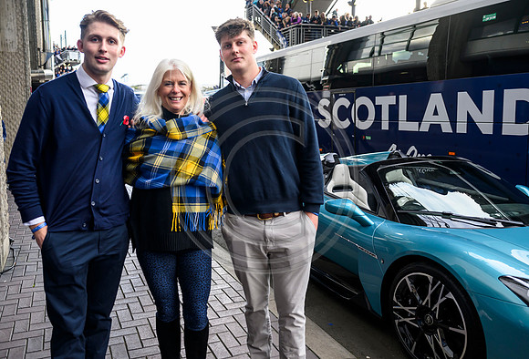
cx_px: 226
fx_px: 445
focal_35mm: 30
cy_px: 159
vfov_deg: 43.9
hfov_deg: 61.2
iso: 640
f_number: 2.8
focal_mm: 26
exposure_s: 1/800
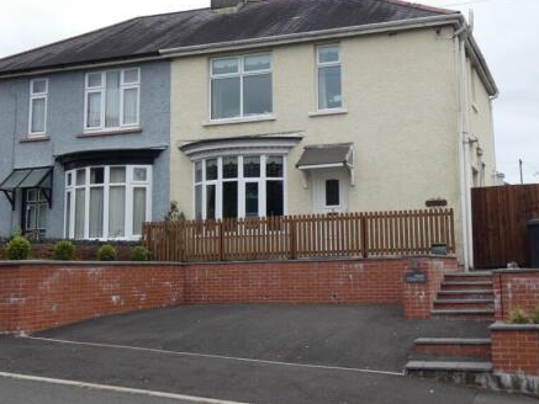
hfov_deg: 39.4
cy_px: 155
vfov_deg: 30.2
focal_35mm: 48
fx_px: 748
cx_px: 332
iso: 80
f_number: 3.5
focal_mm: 6.5
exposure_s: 1/320
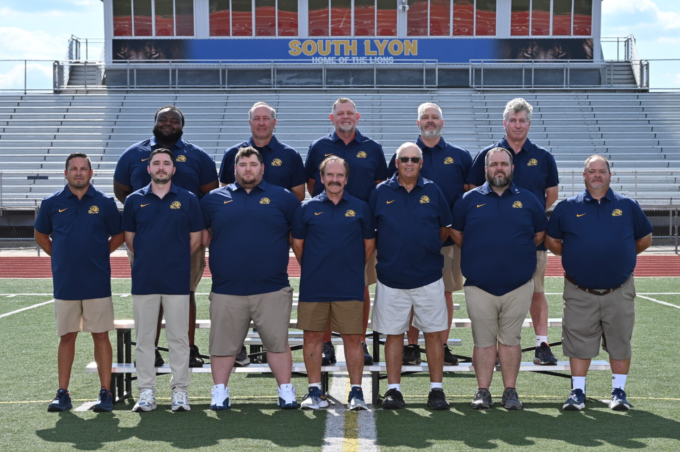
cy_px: 244
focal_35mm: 83
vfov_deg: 16.4
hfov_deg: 24.5
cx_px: 353
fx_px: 1567
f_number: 9
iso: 200
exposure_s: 1/400
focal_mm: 61
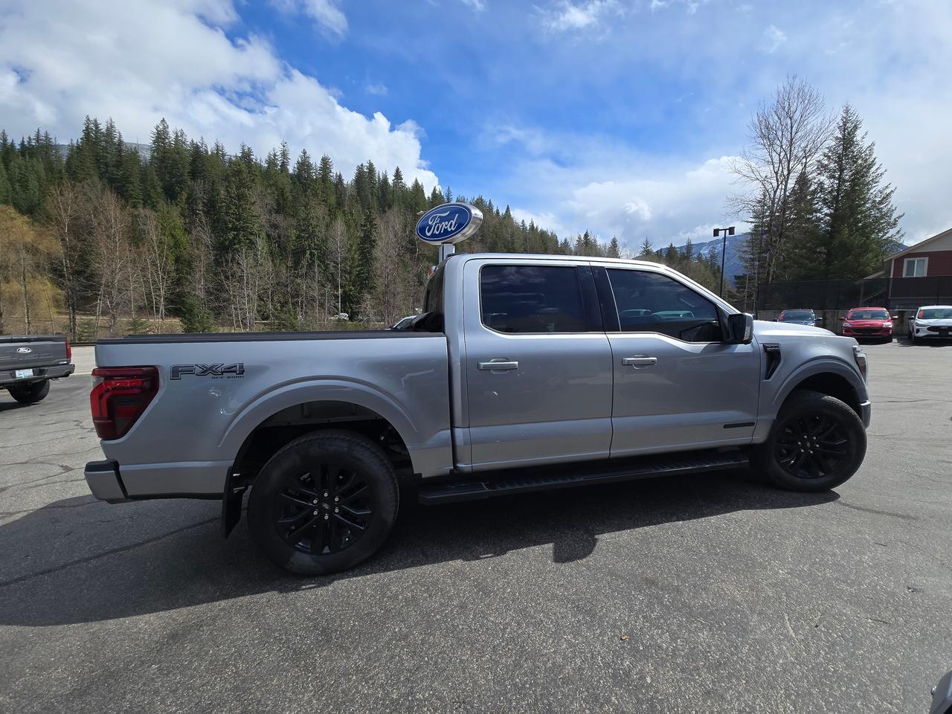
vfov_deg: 89.9
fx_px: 358
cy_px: 357
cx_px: 476
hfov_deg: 106.2
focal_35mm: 13
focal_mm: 2.2
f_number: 2.2
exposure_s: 1/3042
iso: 50
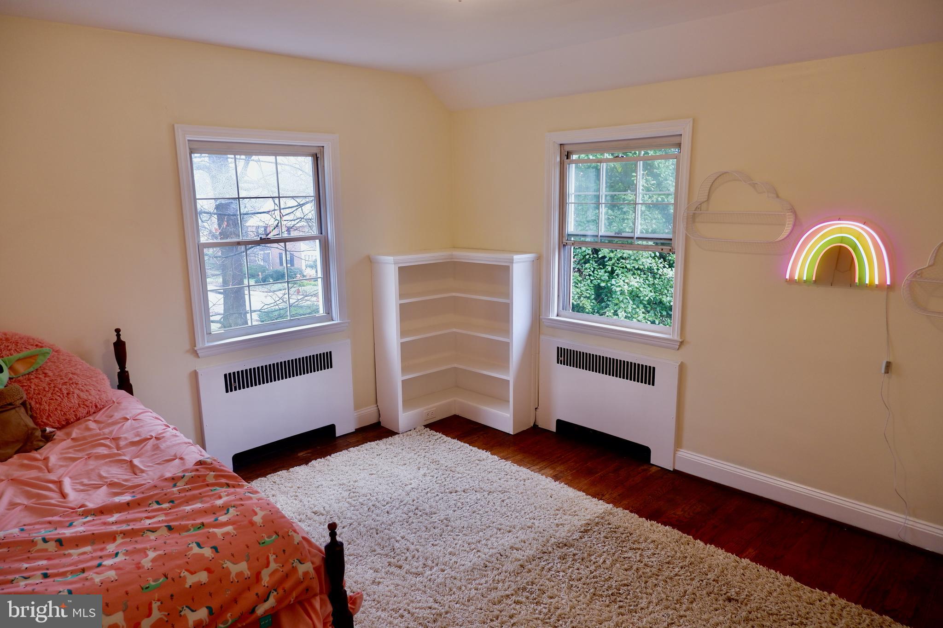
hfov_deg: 76.1
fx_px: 602
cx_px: 472
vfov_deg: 55.1
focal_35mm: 23
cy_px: 314
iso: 200
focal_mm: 15
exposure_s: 1/42
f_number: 3.5
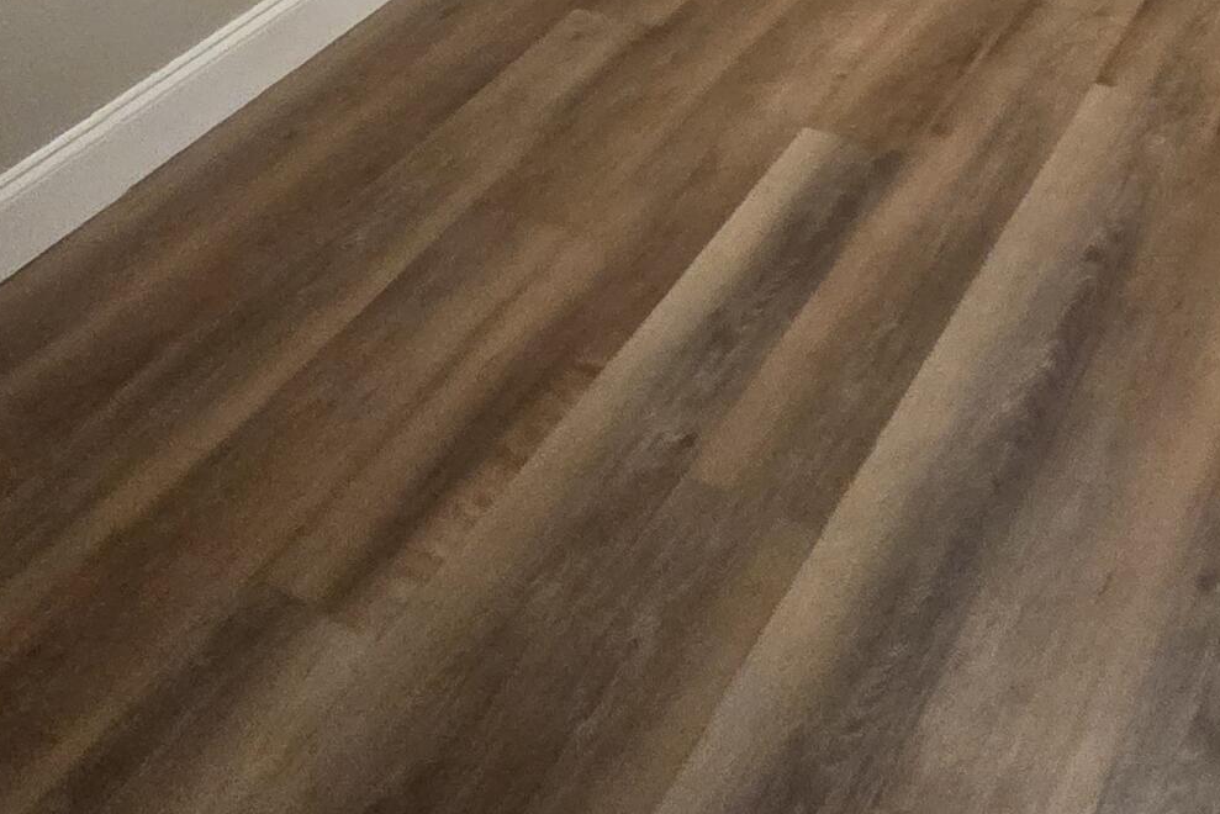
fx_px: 1390
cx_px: 894
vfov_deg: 22.7
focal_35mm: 41
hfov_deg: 46.0
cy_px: -561
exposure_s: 1/60
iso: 500
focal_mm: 2.2
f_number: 2.2
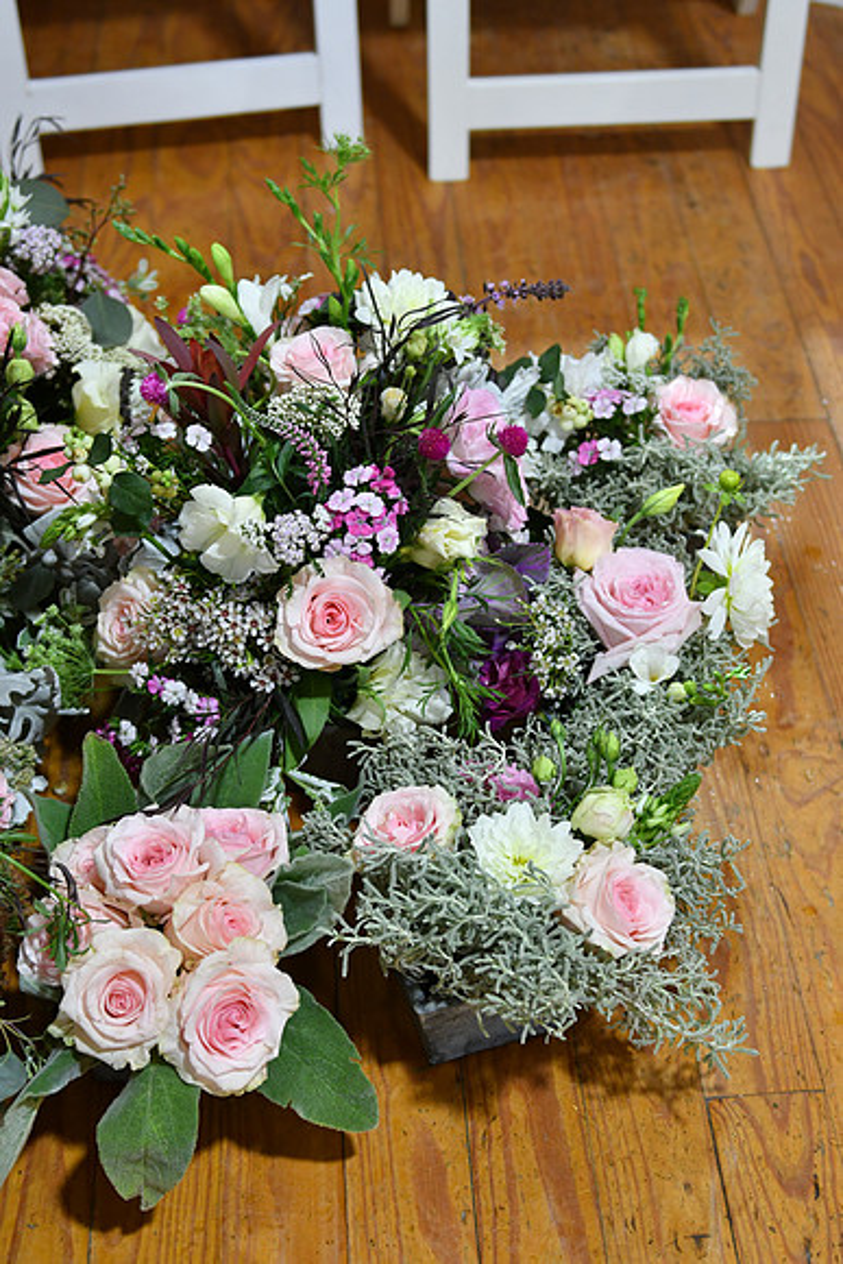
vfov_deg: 35.0
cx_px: 422
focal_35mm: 57
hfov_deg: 23.8
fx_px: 2001
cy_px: 632
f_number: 2.8
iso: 1000
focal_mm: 38
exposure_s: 1/250
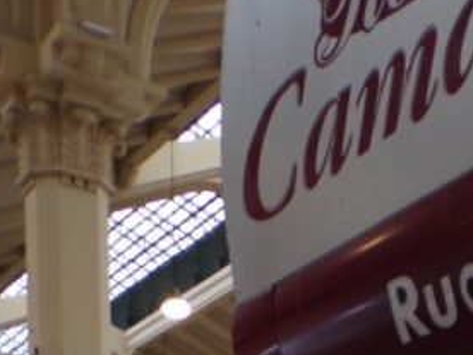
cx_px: 639
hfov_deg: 19.9
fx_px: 1216
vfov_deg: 14.5
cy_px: 650
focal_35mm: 89
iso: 107
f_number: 3
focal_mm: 4.3
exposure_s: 1/34
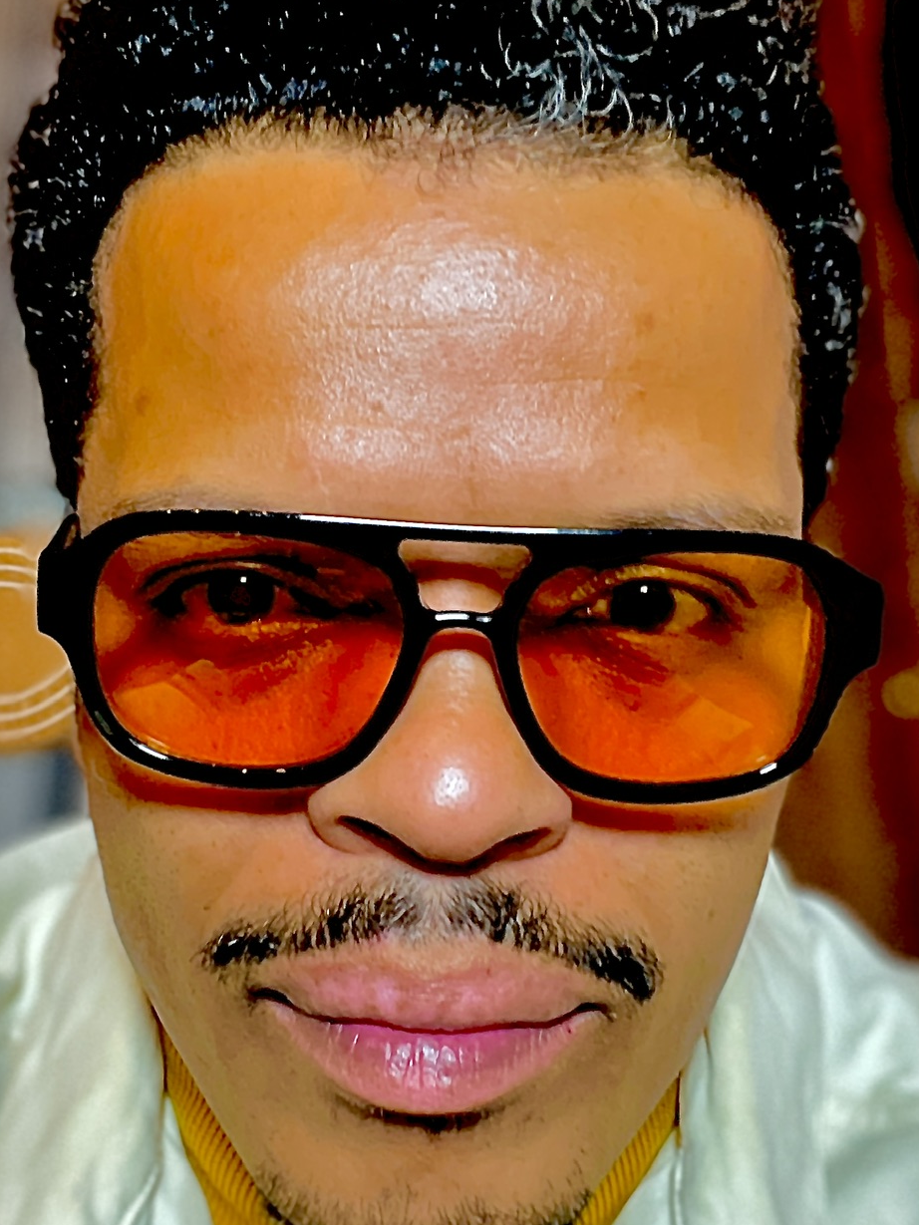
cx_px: 382
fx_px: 1770
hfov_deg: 29.1
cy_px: 626
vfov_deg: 38.2
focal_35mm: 50
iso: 250
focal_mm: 2.71
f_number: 2.2
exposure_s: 1/50
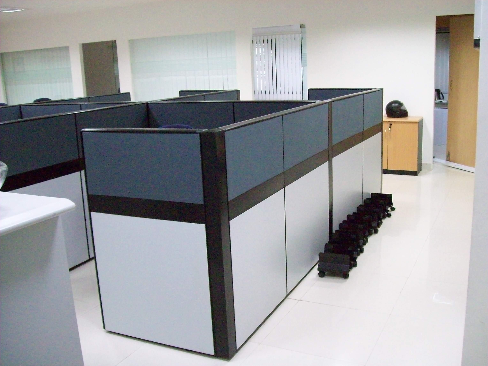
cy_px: 183
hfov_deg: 51.4
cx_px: 244
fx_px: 508
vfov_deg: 39.7
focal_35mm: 36
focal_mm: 6
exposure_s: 1/128
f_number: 2.7
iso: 537
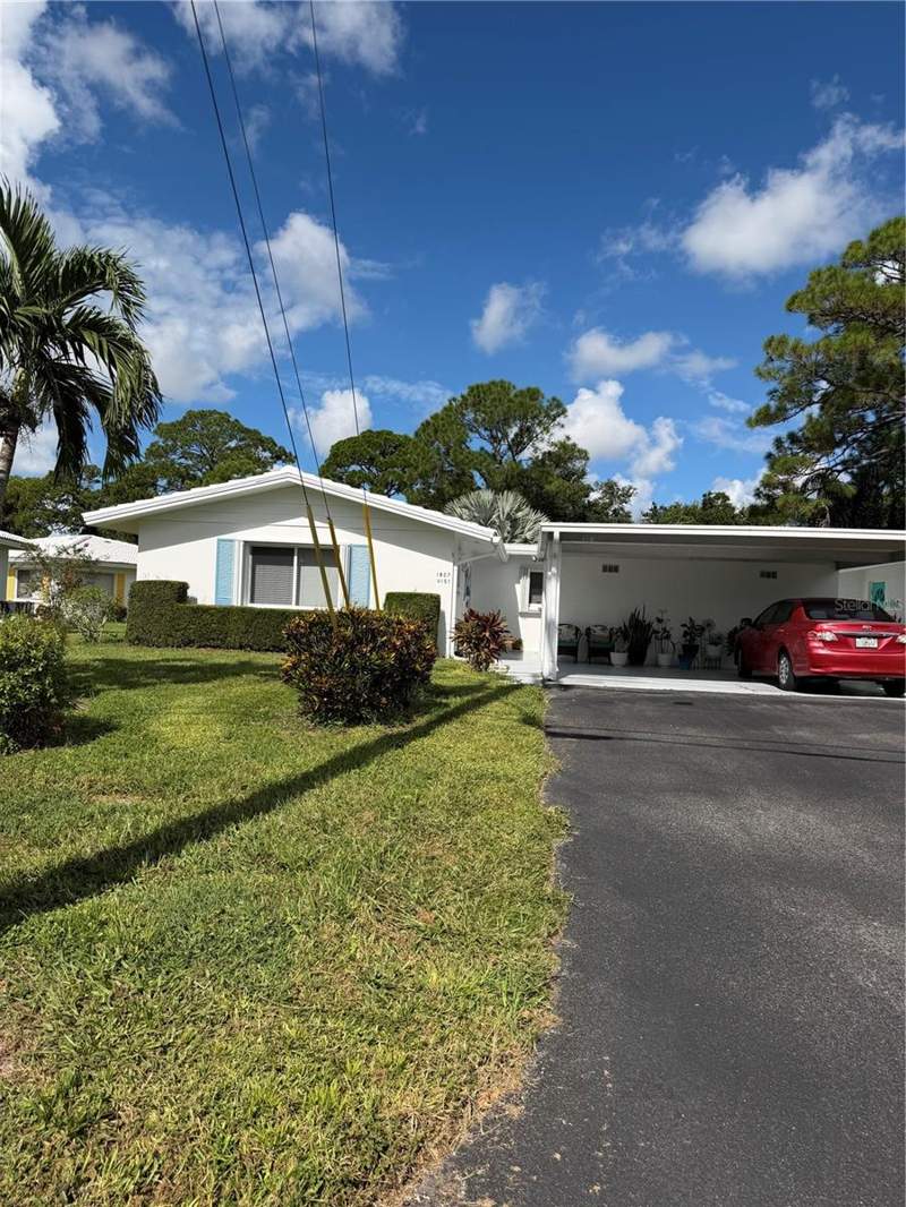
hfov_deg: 56.8
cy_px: 604
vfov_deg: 71.6
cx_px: 453
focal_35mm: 24
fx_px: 837
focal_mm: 6.76
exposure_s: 1/6173
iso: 80
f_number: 1.78
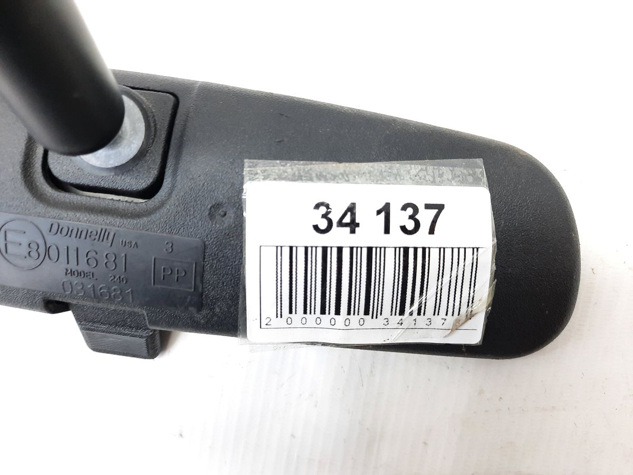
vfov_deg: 54.9
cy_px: 238
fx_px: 457
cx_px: 316
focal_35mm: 25
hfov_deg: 69.4
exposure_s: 1/50
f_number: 2
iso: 200
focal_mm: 4.6
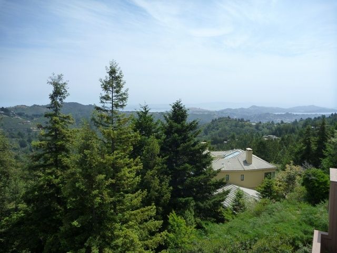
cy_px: 126
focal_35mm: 28
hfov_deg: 63.4
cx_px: 168
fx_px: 273
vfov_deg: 49.7
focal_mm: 4.9
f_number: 3.3
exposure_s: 1/800
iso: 125
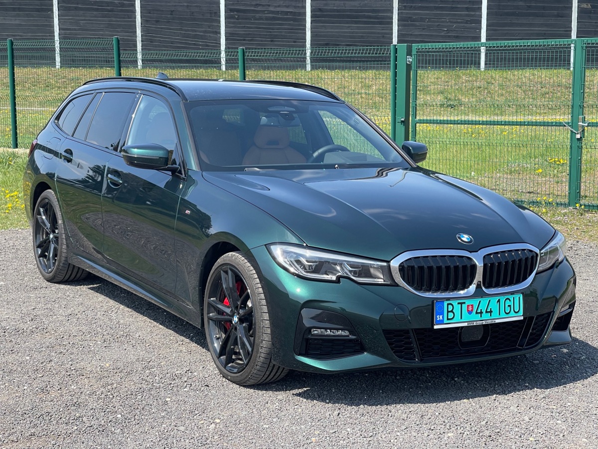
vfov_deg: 22.9
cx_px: 299
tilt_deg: -7.3
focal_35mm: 64
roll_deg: +0.6
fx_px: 1106
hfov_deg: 30.3
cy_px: 224
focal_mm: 7.5
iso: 20
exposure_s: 1/652
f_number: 2.2
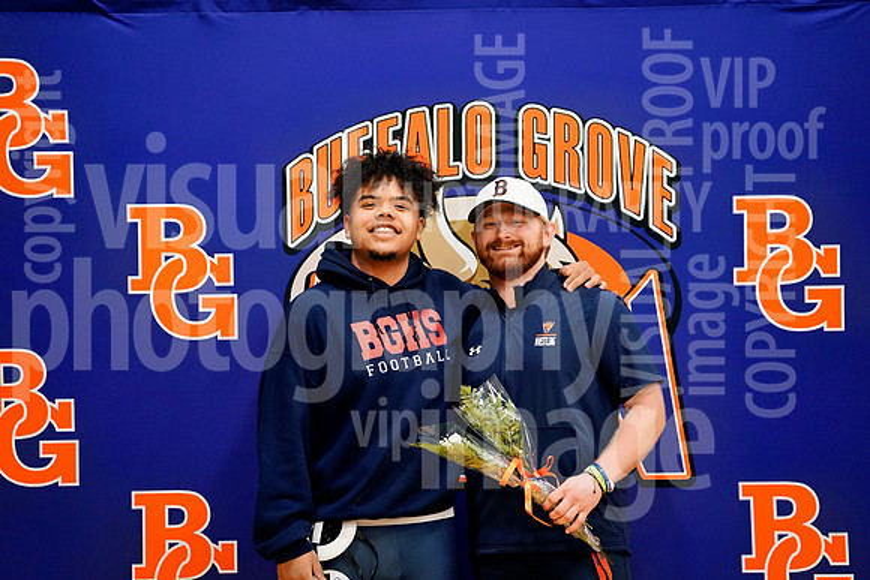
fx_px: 1917
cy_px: 290
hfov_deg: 25.6
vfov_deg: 17.2
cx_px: 435
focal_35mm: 79
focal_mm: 79.3
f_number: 2.8
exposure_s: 1/640
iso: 8000
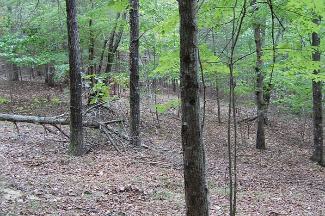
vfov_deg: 35.9
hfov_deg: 51.9
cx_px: 169
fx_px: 334
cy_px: 108
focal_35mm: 37
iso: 200
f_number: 3.5
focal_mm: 18
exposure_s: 1/30
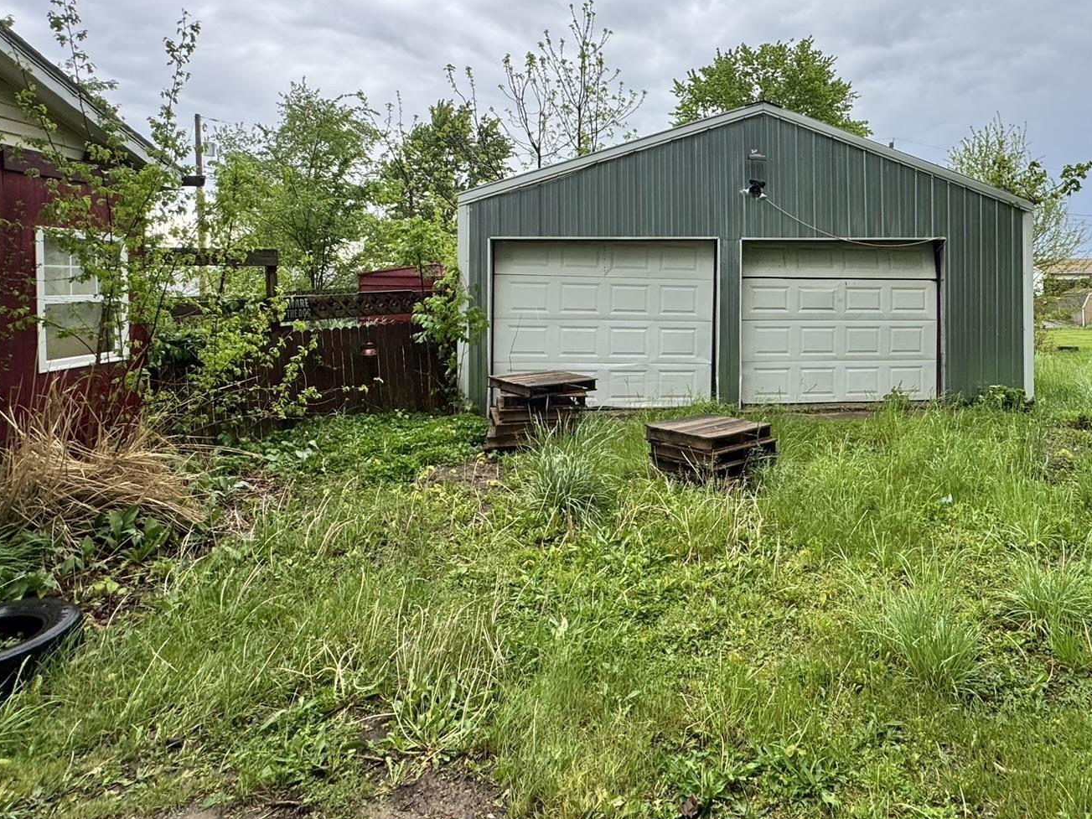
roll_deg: +0.6
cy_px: 278
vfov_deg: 59.8
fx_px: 694
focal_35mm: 22
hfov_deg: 74.3
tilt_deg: +1.3
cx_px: 718
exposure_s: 1/379
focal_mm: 2.22
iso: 40
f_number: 2.2
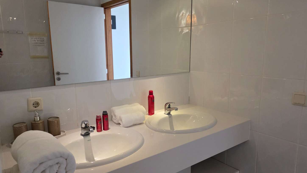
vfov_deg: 44.3
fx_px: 212
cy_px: 93
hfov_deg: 71.9
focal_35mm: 26
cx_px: 152
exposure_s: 1/100
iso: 500
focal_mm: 6.3
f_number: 1.7
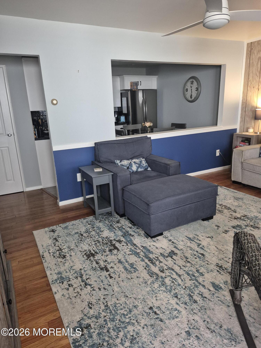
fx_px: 231
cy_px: 174
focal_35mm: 23
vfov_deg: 73.9
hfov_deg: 58.9
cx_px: 130
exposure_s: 1/60
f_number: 1.8
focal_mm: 5.4
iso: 640
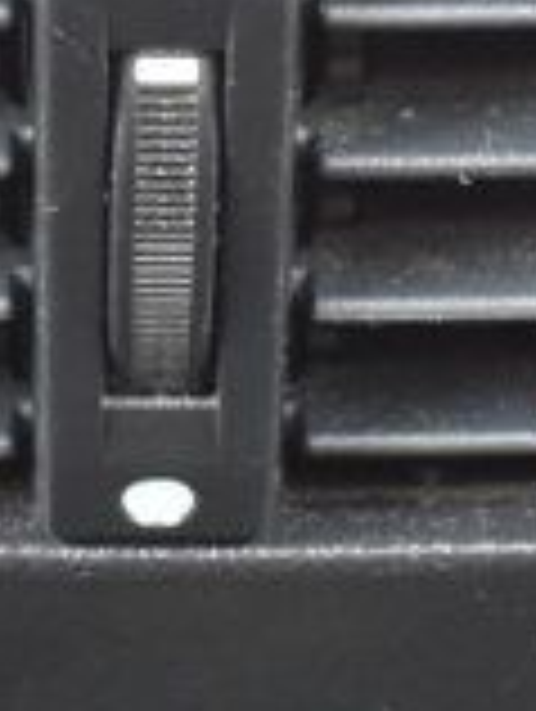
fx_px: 4800
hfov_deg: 6.4
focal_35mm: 233
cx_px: 239
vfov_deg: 8.5
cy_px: 252
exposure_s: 1/15
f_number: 6.3
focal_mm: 25
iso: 1000
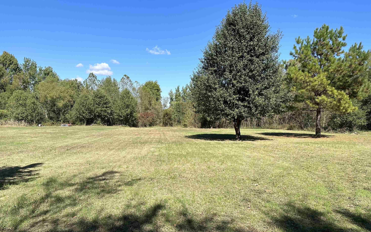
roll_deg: -1.2
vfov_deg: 47.4
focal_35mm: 26
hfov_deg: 70.4
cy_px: 136
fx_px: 263
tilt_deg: -4.4
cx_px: 182
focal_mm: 6.86
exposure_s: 1/3597
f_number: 1.78
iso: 80
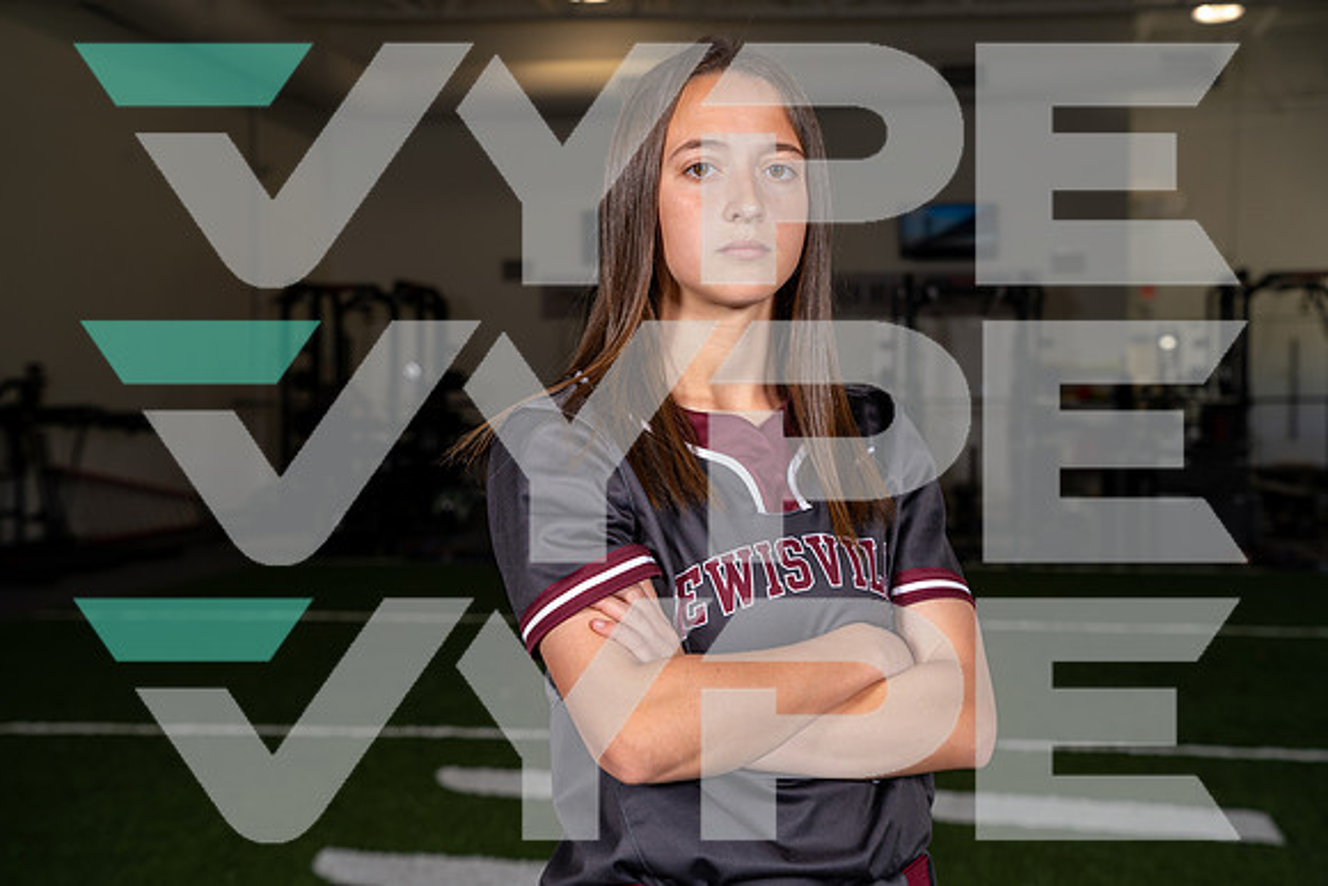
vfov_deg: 23.0
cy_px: 443
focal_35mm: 59
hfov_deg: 33.9
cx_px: 664
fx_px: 2177
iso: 200
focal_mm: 59
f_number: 5.6
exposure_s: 1/200
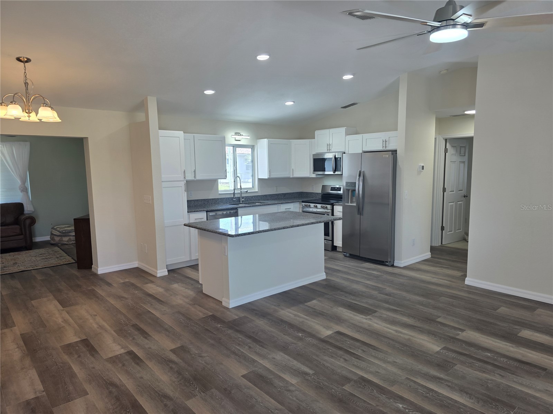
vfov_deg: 58.9
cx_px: 276
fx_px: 367
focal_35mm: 23
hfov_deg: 73.9
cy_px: 207
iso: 50
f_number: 1.7
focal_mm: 6.3
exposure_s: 1/120
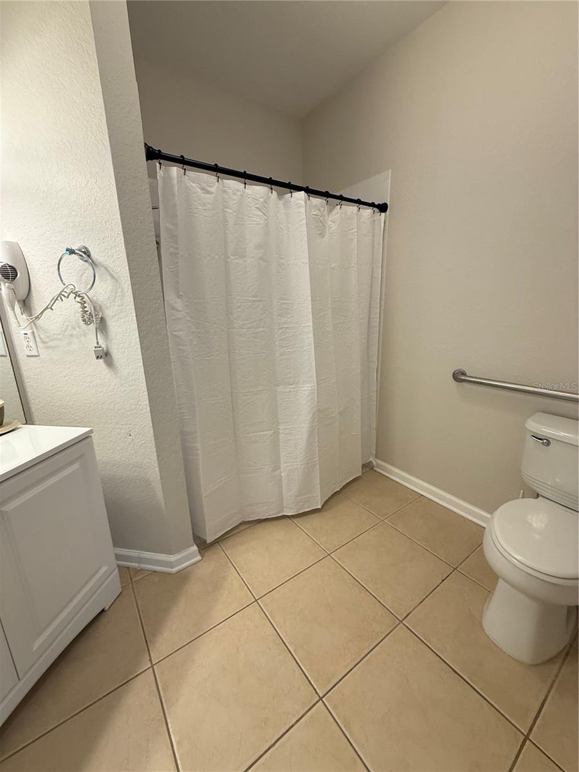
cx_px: 290
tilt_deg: -15.0
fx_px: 312
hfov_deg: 85.7
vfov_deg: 102.1
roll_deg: +0.6
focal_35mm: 14
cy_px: 386
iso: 160
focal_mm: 2.22
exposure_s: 1/120
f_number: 2.2
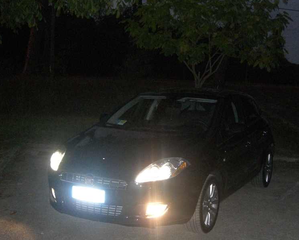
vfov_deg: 29.6
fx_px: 451
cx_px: 164
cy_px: 151
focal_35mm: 51
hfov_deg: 36.6
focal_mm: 7.9
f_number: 2.8
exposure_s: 1/60
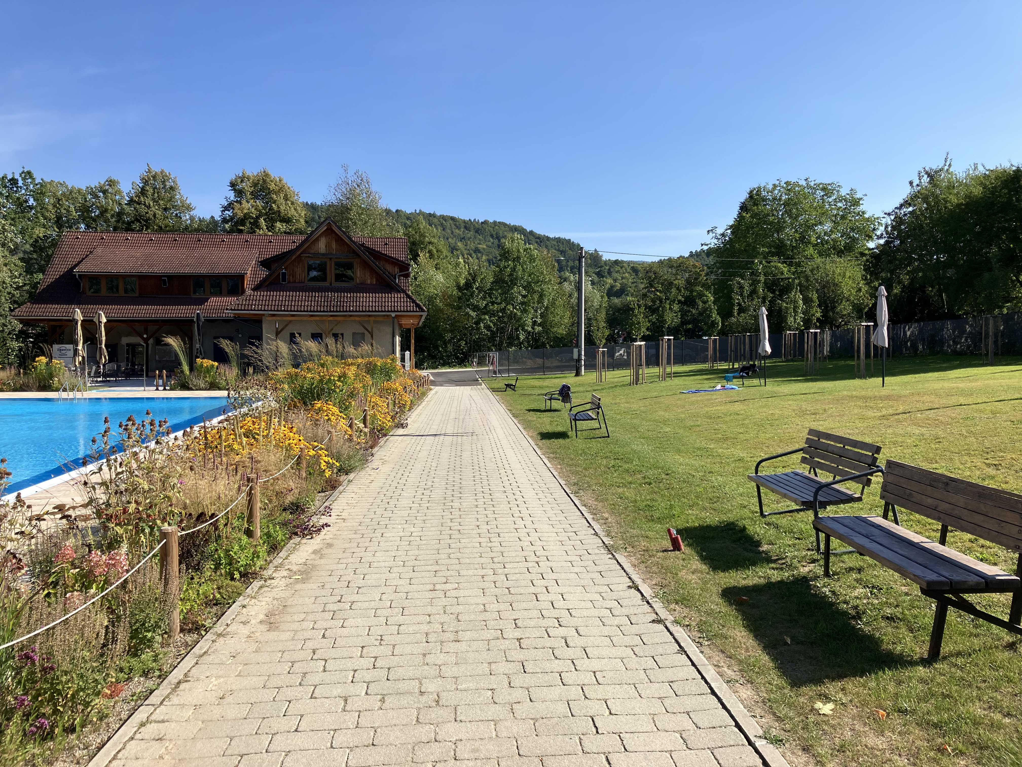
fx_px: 827
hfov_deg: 63.4
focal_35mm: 28
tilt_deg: -1.5
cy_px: 384
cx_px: 511
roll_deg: -0.6
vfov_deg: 49.7
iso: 32
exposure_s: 1/1736
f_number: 1.8
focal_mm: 3.99
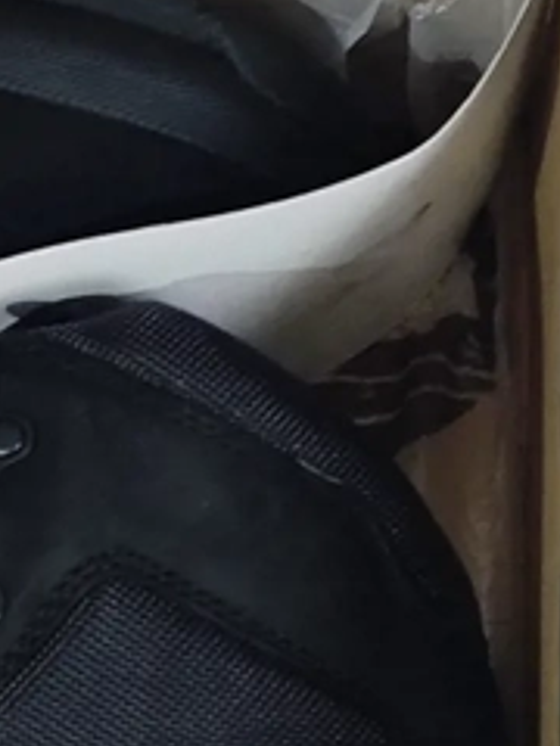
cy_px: 242
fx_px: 5522
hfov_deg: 5.7
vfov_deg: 7.7
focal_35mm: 256
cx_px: -417
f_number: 1.6
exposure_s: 1/50
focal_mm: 6.55
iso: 500
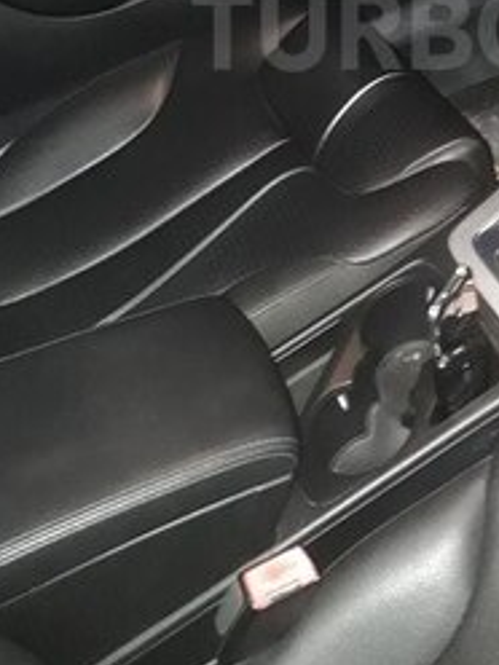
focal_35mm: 54
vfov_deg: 33.1
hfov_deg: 26.0
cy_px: 29
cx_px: 467
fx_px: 1038
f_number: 1.9
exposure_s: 1/17
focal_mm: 3.6
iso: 500
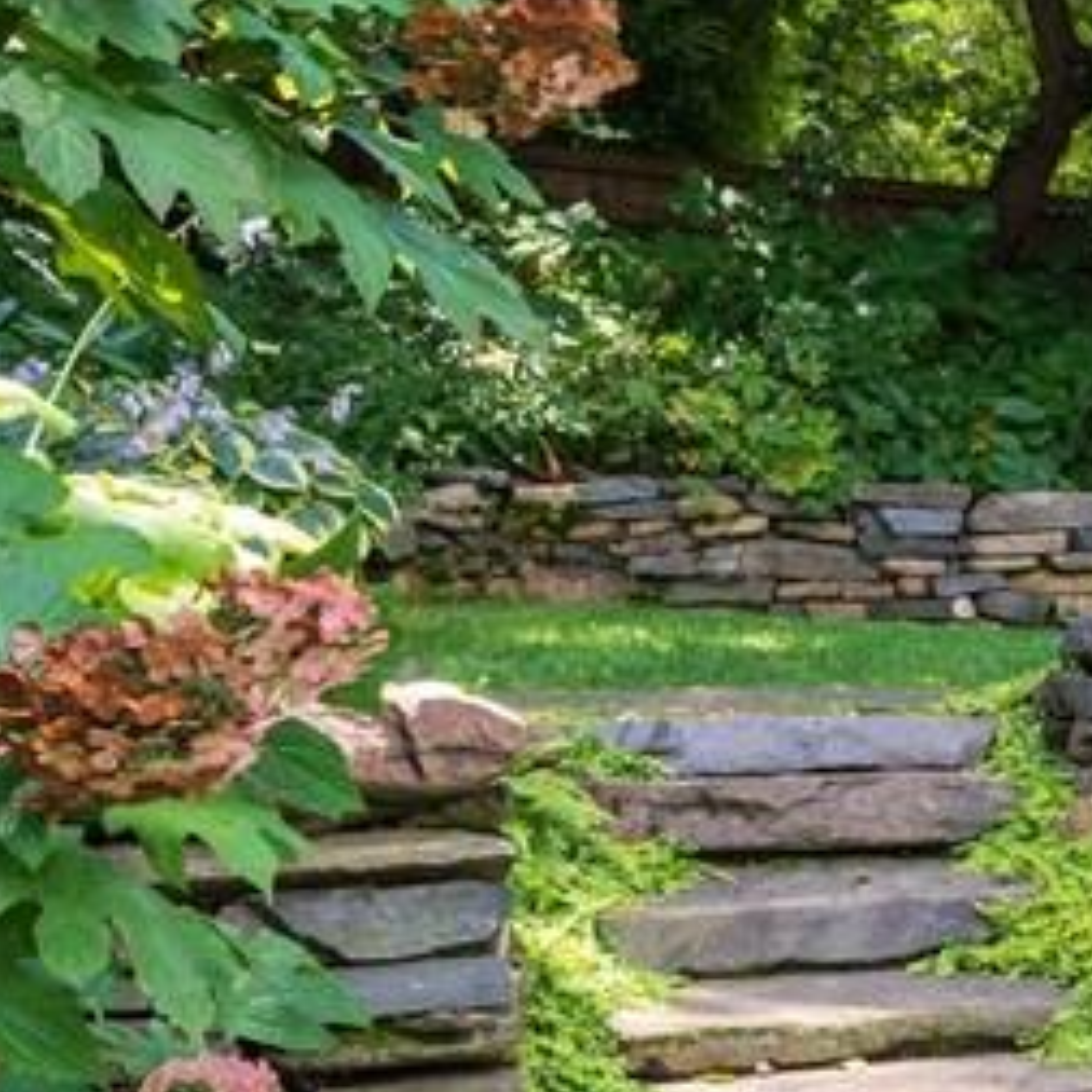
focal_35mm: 75
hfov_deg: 18.6
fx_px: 2671
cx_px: 1906
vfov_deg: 22.9
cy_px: 790
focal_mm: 20.5
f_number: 8
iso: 1250
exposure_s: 1/200
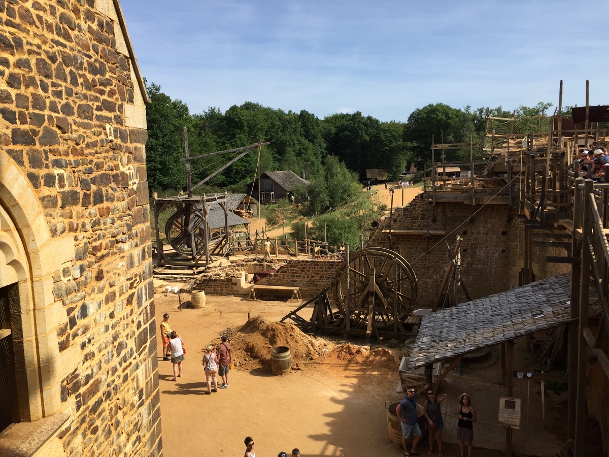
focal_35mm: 29
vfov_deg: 48.2
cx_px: 304
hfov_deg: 61.7
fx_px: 510
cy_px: 228
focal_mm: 4.15
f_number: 2.2
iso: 32
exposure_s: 1/1647
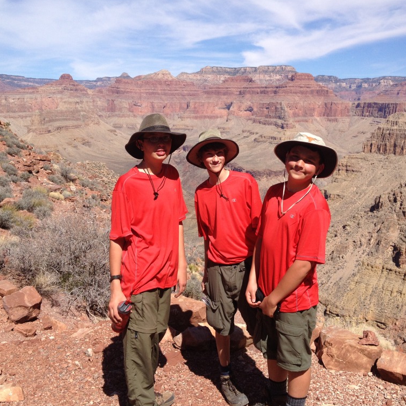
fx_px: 557
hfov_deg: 39.9
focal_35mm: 42
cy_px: 202
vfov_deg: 40.0
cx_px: 232
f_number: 2.4
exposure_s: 1/2208
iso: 50
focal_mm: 4.28
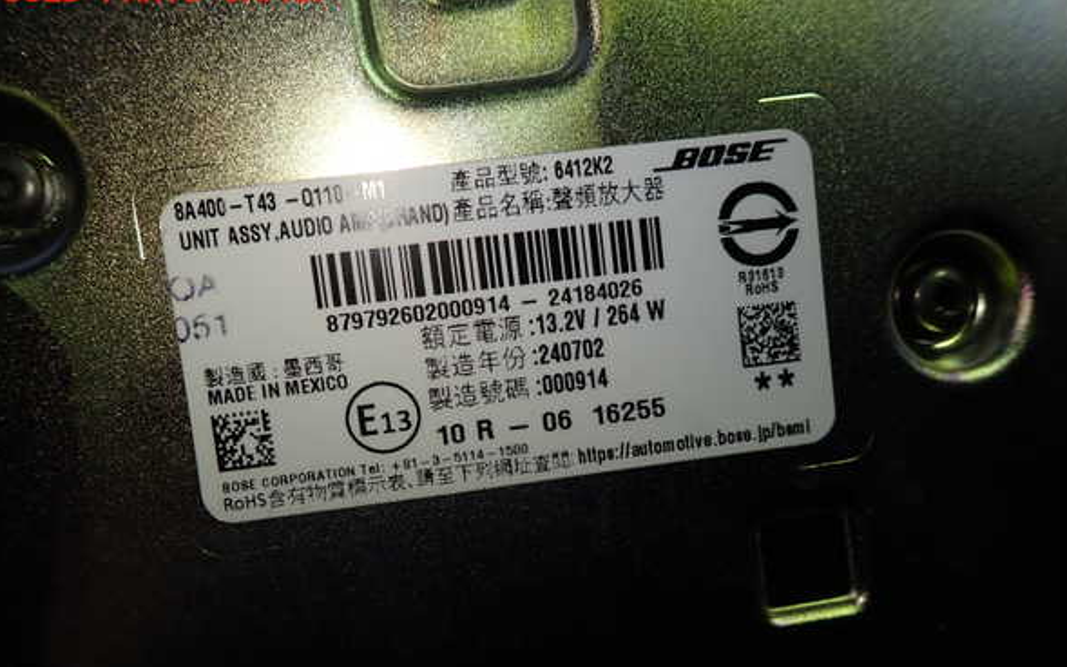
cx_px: 536
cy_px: 375
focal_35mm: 27
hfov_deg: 68.4
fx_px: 785
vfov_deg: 45.9
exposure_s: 1/160
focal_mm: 4.5
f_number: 2.8
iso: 100
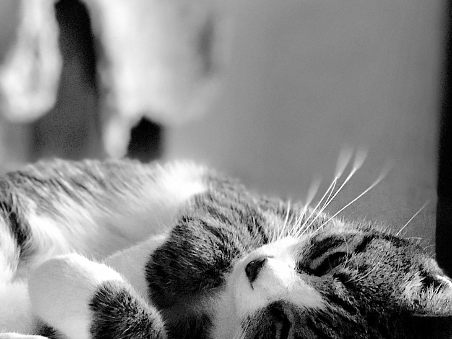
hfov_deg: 15.7
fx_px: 1632
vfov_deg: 11.8
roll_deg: -1.0
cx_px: 108
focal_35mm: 125
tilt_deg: -5.2
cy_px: 286
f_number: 2.8
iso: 400
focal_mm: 6.6
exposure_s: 1/60
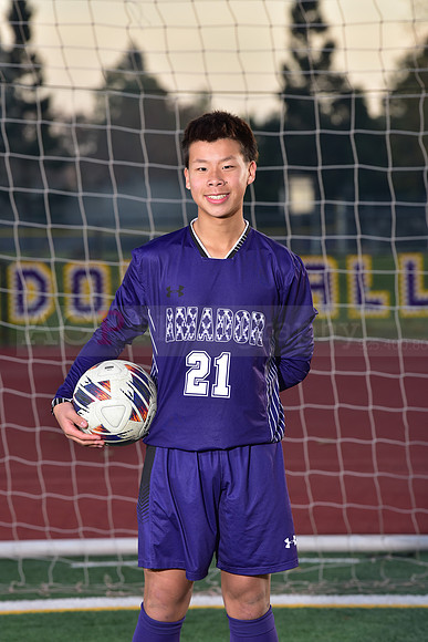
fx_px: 3564
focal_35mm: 200
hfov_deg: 6.9
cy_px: 321
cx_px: 214
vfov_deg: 10.3
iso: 400
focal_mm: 200
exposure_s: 1/250
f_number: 7.1
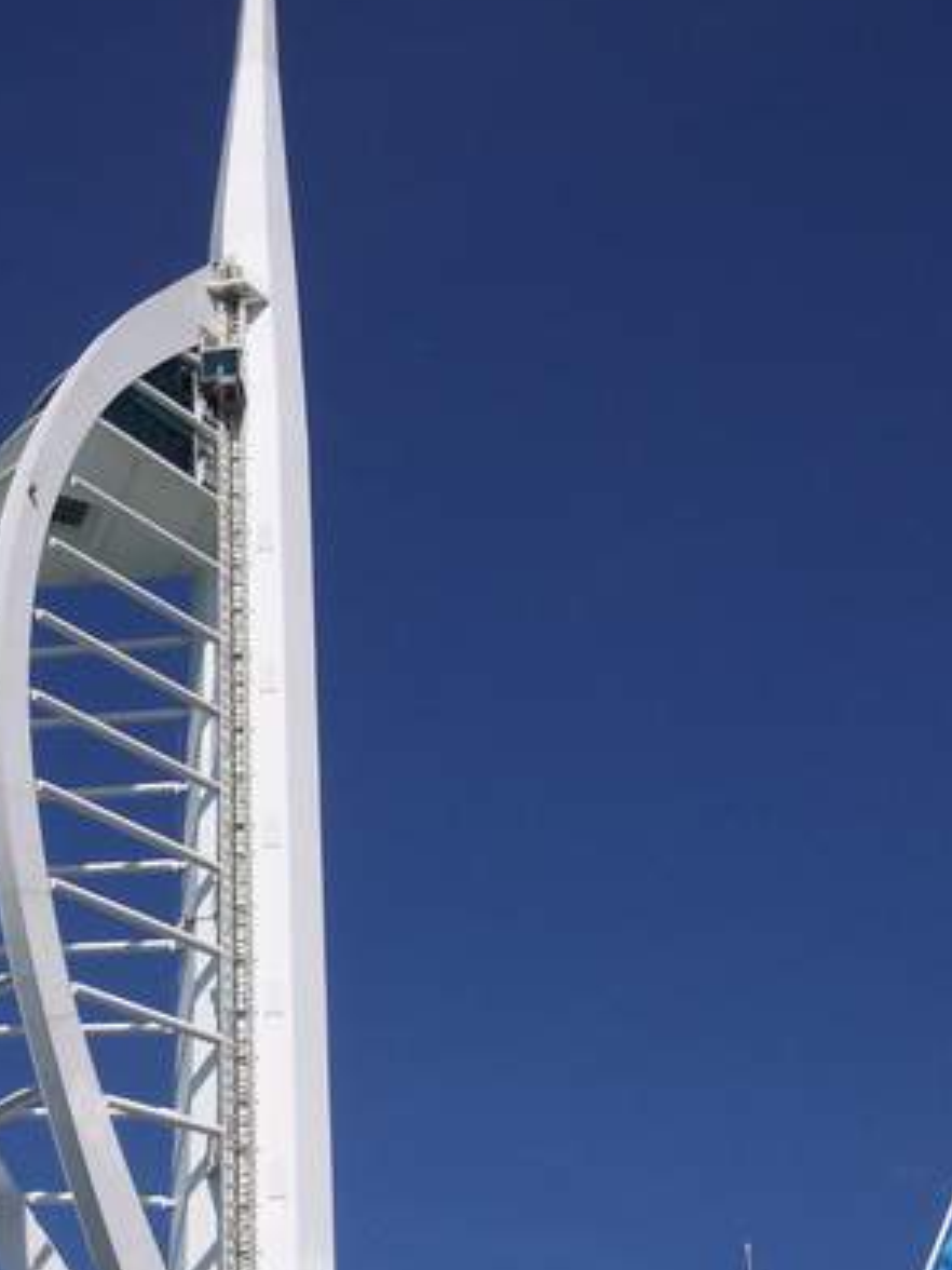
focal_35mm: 62
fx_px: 2273
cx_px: 181
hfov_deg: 23.3
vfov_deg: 30.7
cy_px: 933
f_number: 4.8
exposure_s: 1/1000
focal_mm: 8
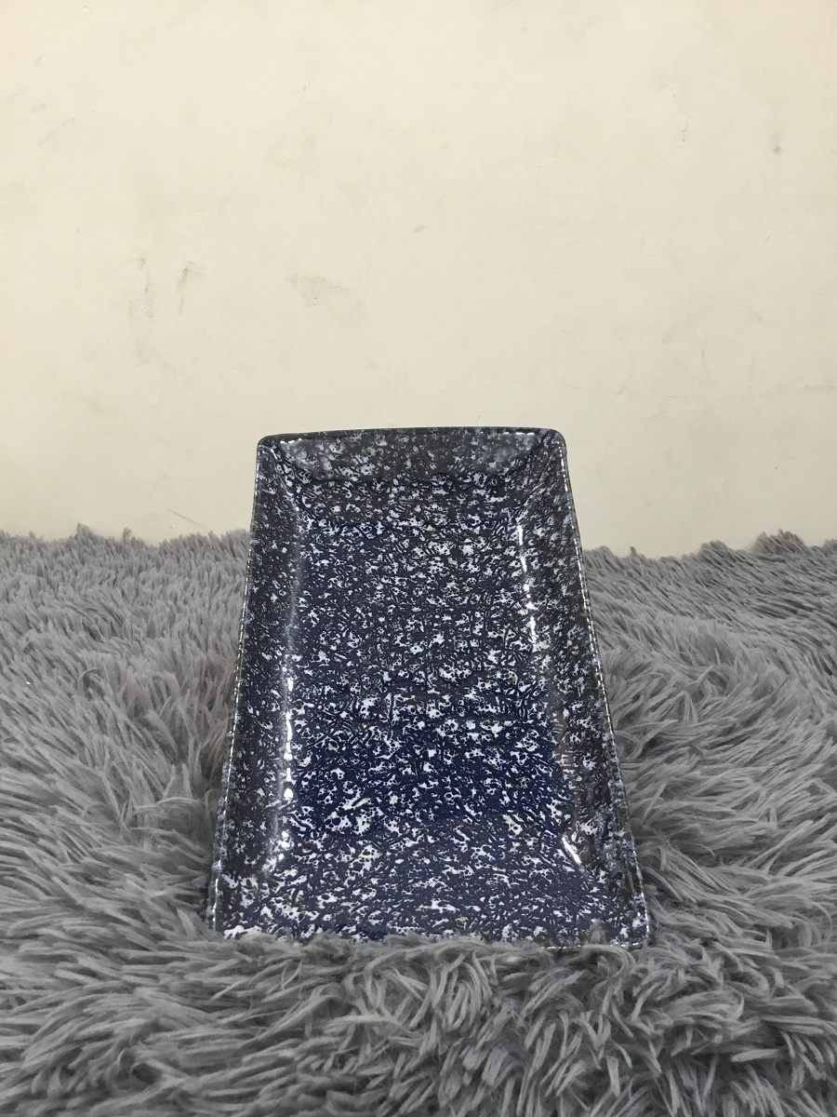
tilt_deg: -14.7
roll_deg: -0.1
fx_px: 999
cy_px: 558
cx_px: 418
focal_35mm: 31
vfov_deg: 58.4
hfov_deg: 45.4
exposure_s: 1/33
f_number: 2.4
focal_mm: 3.3
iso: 80
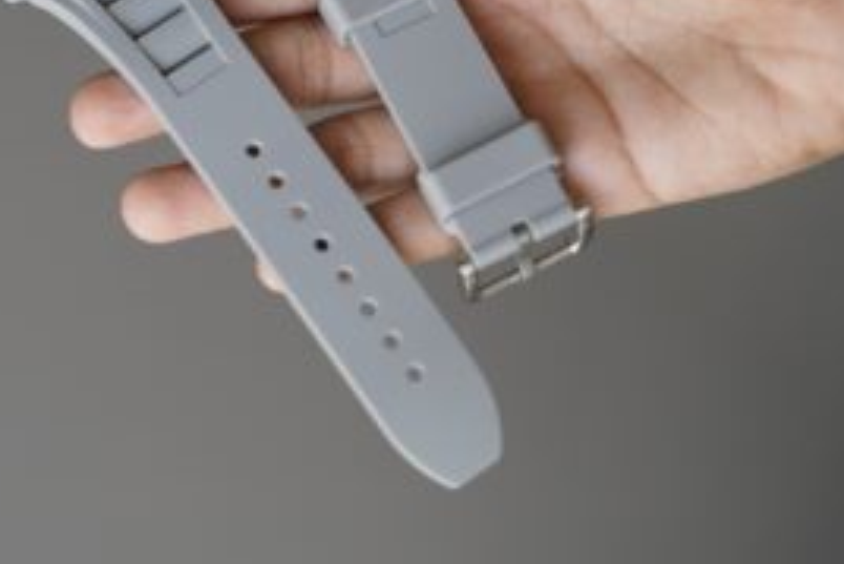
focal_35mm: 112
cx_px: 277
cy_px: 181
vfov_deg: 12.2
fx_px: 2627
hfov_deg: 18.2
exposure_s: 1/80
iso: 125
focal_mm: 75
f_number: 4
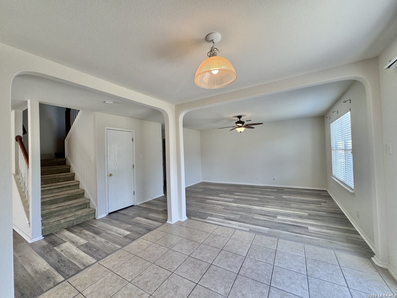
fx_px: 161
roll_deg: +2.1
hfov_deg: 102.1
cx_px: 198
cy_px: 149
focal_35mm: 14
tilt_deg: +0.8
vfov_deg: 85.7
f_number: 2.2
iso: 80
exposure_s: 1/120
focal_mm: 2.22
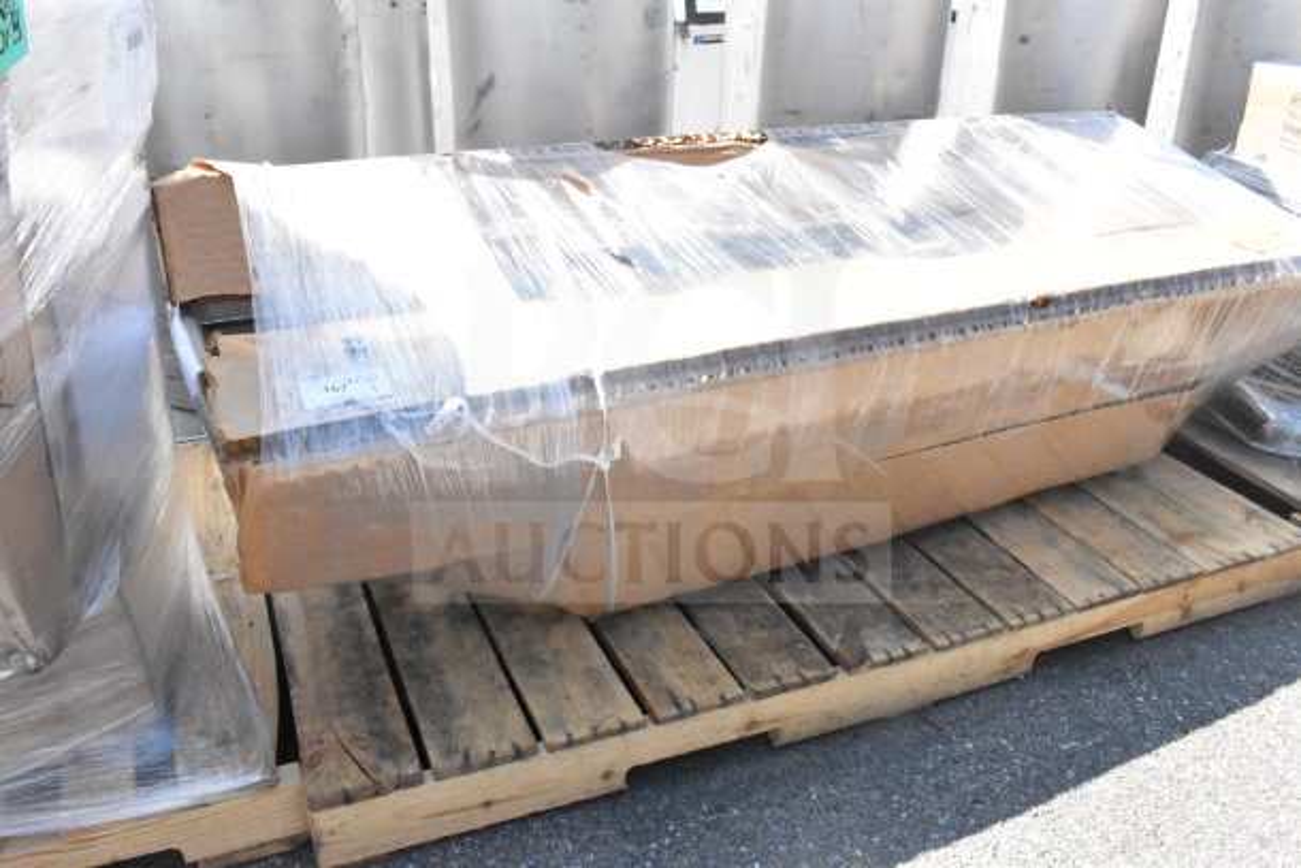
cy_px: 434
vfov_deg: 43.6
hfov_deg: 61.9
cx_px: 650
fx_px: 1084
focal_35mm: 30
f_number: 20
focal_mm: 20
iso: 6400
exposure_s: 1/800
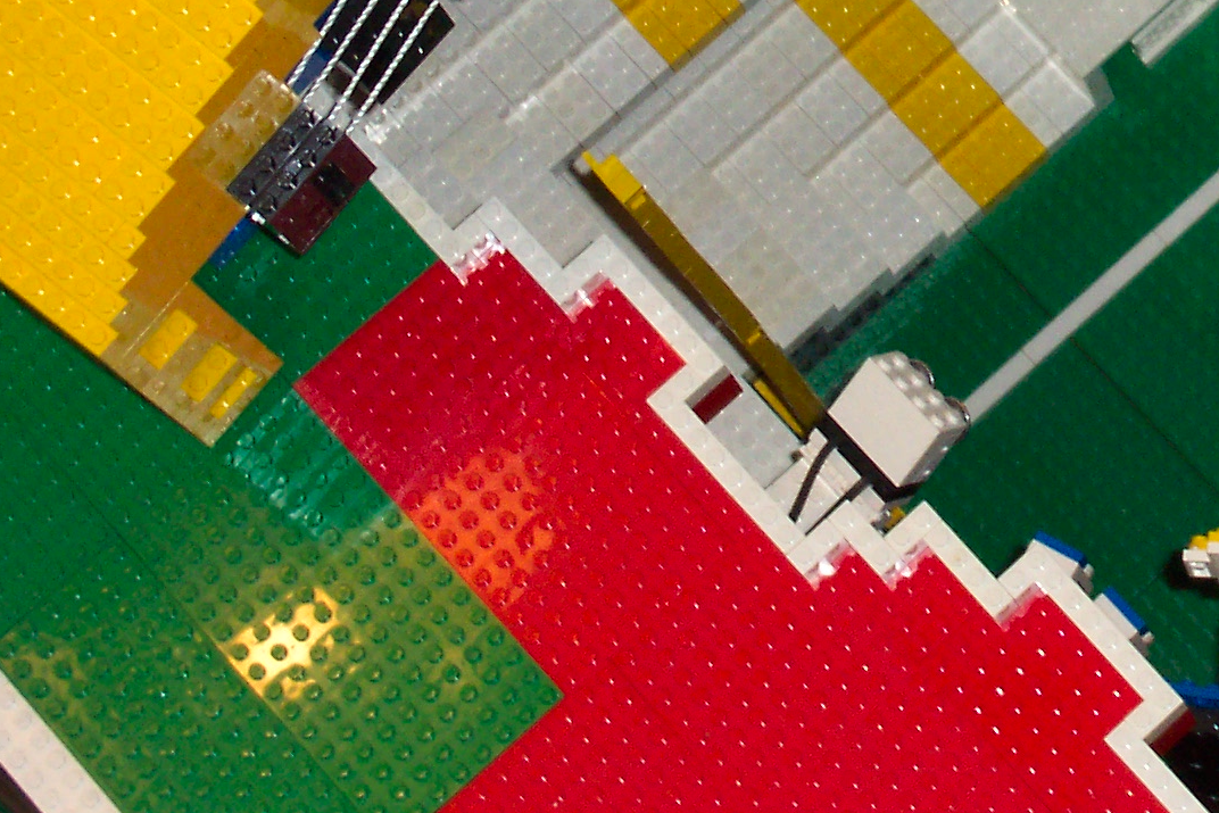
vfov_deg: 7.4
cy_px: -86
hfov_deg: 11.0
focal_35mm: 185
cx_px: 1297
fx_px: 6265
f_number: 4
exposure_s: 1/60
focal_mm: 16.4
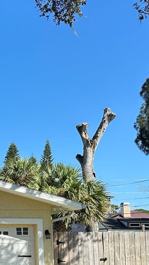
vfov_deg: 33.4
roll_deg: -0.7
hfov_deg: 15.8
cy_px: 188
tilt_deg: +6.6
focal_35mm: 62
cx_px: -139
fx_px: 435
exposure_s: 1/2525
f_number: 1.78
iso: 80
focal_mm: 6.86
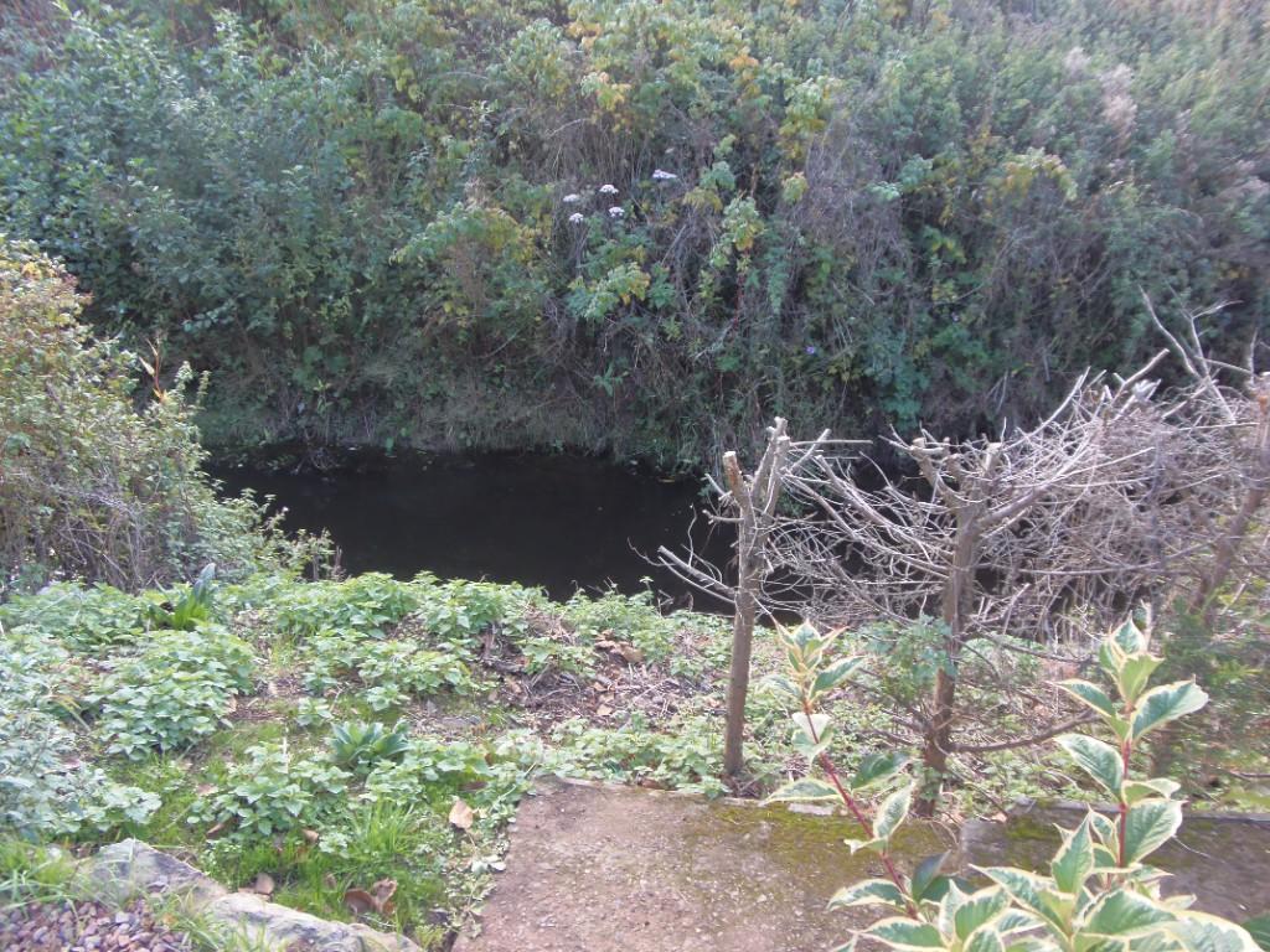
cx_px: 635
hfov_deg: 60.0
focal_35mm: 30
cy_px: 476
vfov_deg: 46.8
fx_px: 1101
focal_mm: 5.5
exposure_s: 1/40
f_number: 3.2
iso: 64
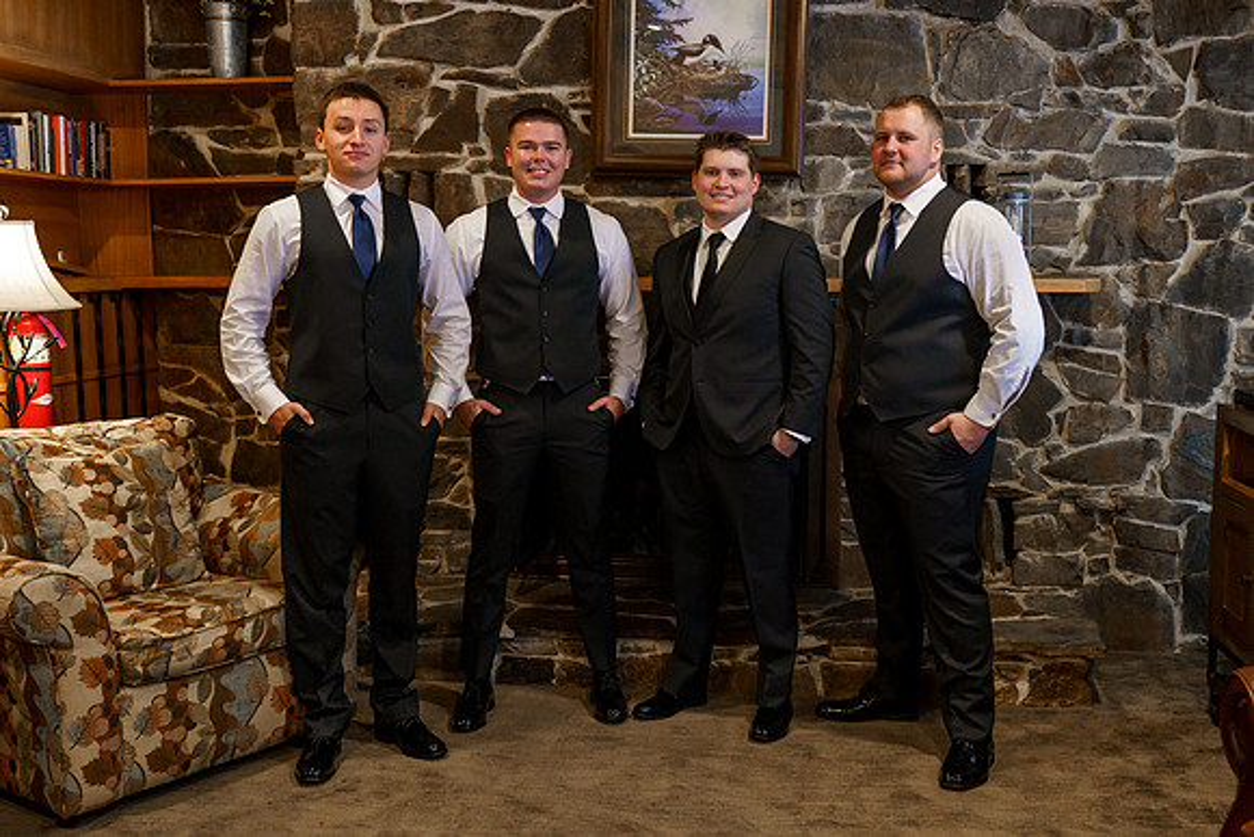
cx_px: 670
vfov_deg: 35.3
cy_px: 400
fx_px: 1316
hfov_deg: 50.9
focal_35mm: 38
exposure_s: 1/200
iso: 3200
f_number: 4
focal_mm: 35
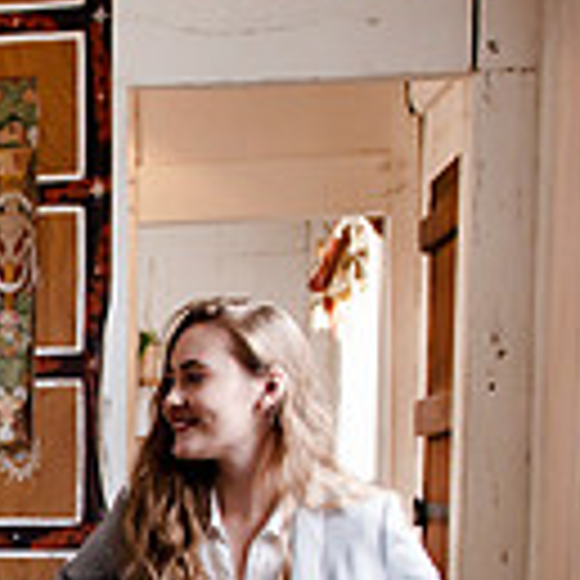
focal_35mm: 92
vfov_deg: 18.1
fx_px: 1744
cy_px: 659
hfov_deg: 17.1
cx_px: -283
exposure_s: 1/100
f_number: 2.8
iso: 640
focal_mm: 24
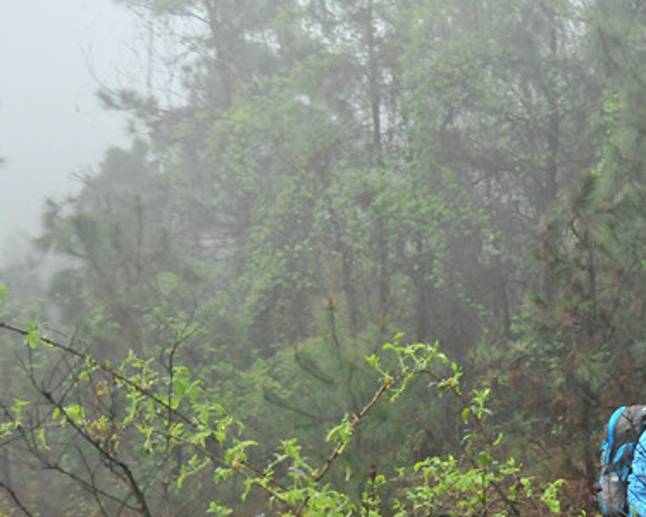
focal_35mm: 66
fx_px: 1262
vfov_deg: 23.0
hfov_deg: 27.5
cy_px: 363
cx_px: 606
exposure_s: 1/1600
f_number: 2.8
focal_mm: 22
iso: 1250
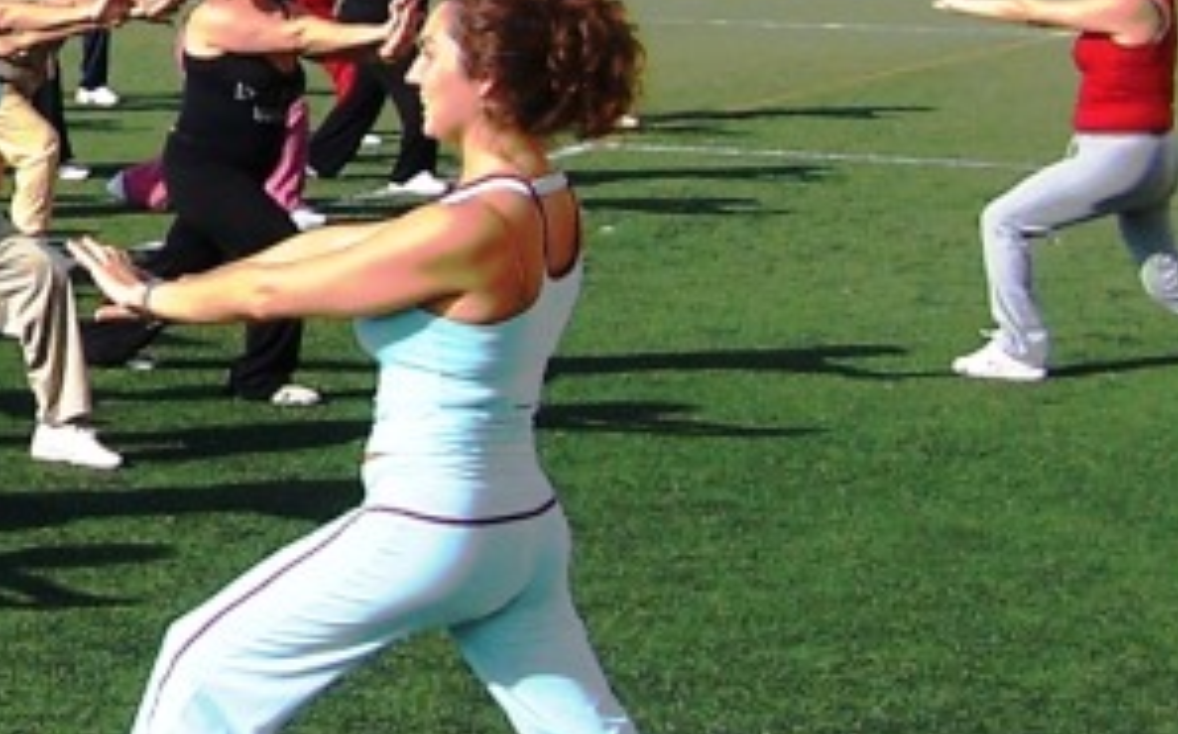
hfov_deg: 14.1
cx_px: -607
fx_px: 4458
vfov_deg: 9.3
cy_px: -56
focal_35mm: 139
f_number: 4
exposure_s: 1/500
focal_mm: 6.3
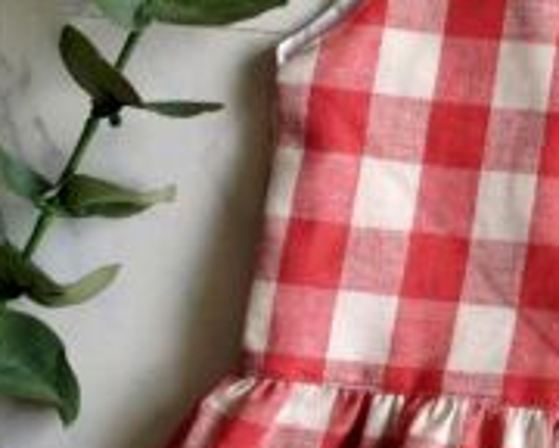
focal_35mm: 128
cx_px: 831
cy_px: 134
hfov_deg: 14.1
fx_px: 2118
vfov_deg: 12.0
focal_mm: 4.28
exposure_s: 1/167
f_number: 2.4
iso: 50
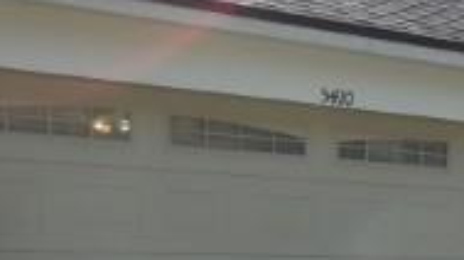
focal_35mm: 96
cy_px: 331
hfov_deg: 18.9
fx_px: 1180
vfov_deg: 12.2
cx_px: 741
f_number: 9.5
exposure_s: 1/350
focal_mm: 10
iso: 200
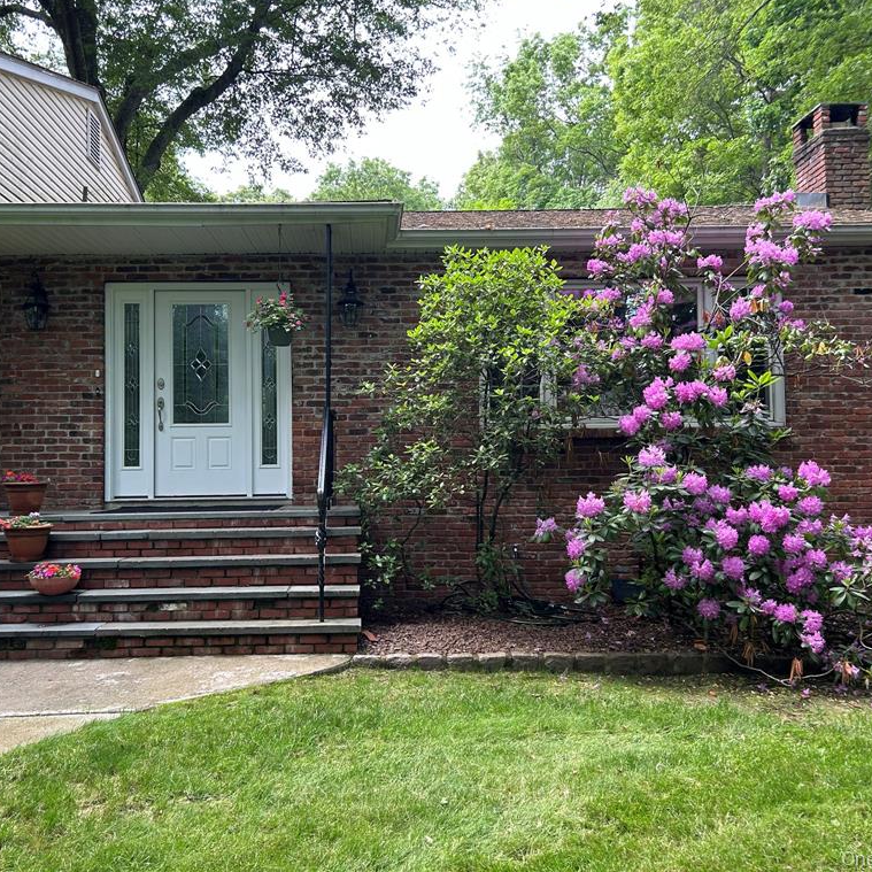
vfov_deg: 52.5
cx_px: 370
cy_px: 432
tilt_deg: +3.1
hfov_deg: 52.3
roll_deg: +0.6
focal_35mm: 31
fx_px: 883
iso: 50
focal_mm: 5.7
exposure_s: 1/121
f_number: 1.5
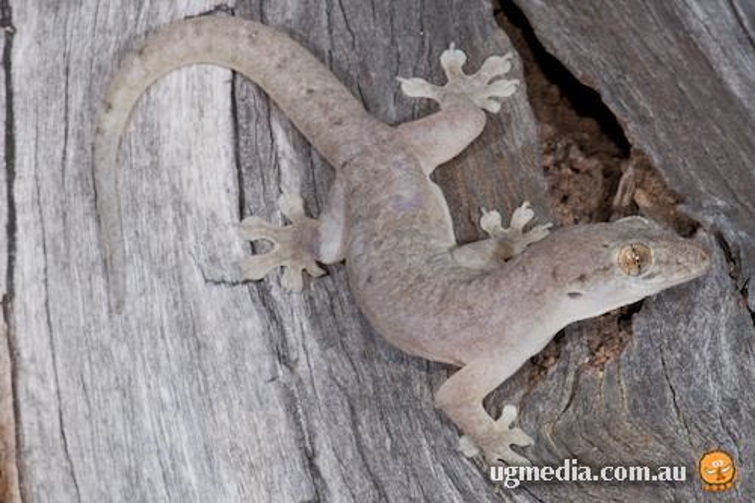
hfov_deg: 13.0
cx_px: 378
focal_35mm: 158
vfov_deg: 8.7
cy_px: 252
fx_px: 3302
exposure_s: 1/125
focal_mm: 105
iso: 100
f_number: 32
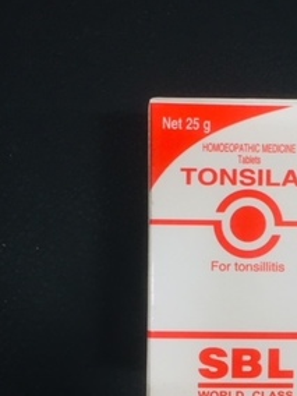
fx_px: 583
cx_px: 250
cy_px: 245
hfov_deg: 27.8
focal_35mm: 51
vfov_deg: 37.3
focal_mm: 4.15
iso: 80
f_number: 2.2
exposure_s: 1/33
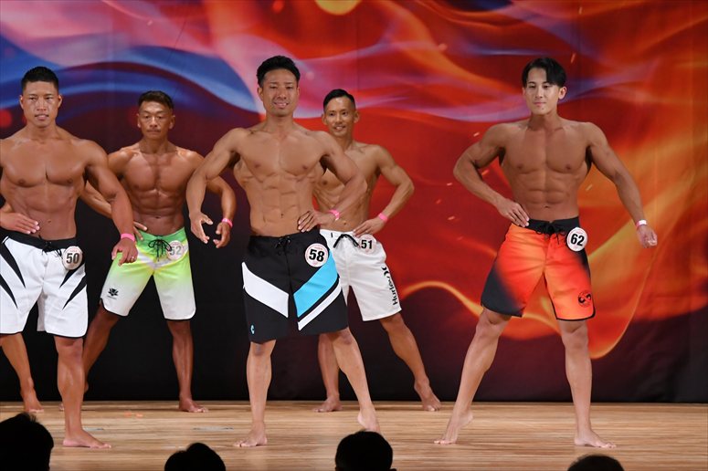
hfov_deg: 8.6
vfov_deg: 5.7
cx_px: 354
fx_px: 4718
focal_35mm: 240
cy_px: 236
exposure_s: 1/400
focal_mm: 160
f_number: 5.6
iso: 3200
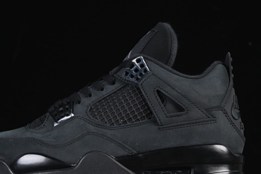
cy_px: 105
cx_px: 110
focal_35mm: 119
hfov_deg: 17.2
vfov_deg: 11.5
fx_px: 863
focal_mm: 50
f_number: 6.3
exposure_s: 1/50
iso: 160
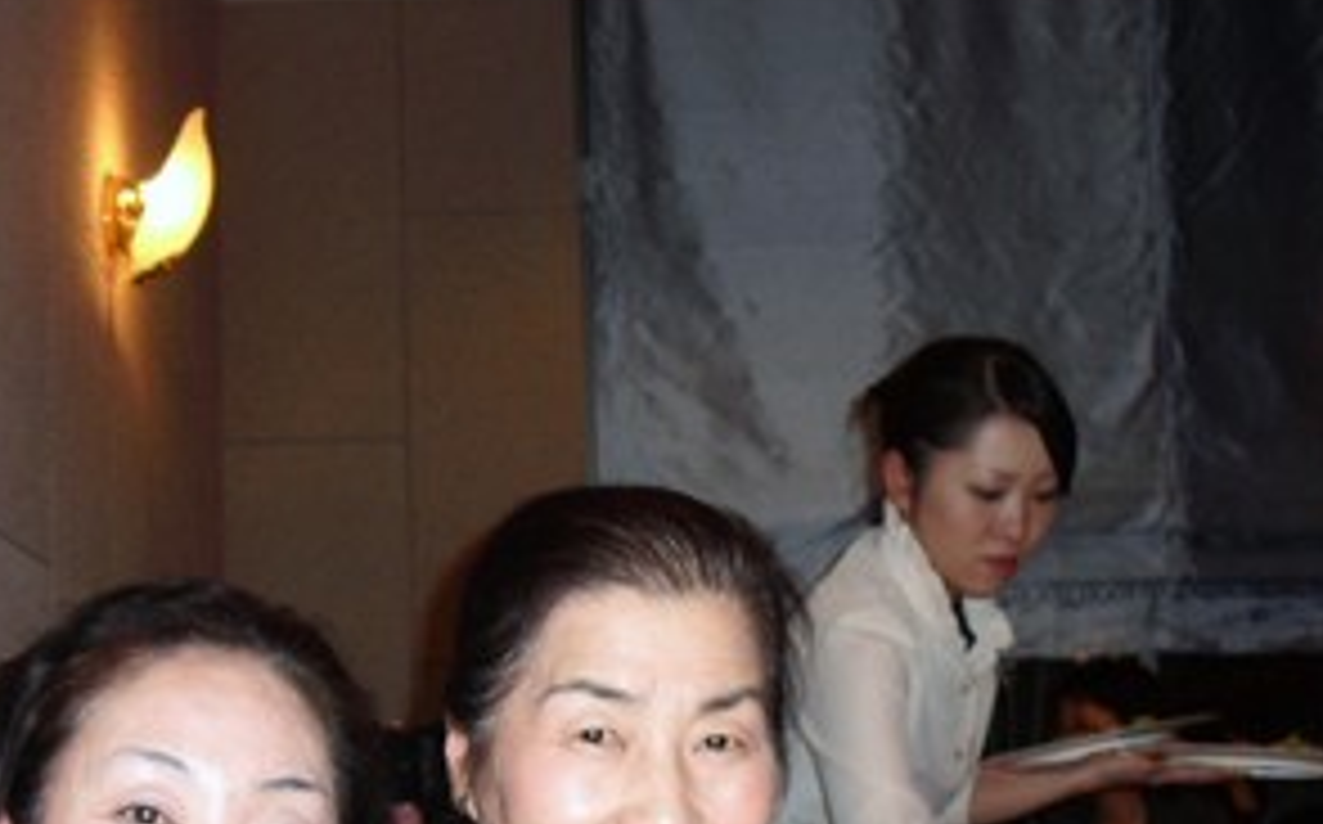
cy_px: 772
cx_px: 558
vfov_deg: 19.5
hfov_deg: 31.5
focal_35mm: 65
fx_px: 2341
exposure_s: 1/60
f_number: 3.1
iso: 200
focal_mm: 6.3
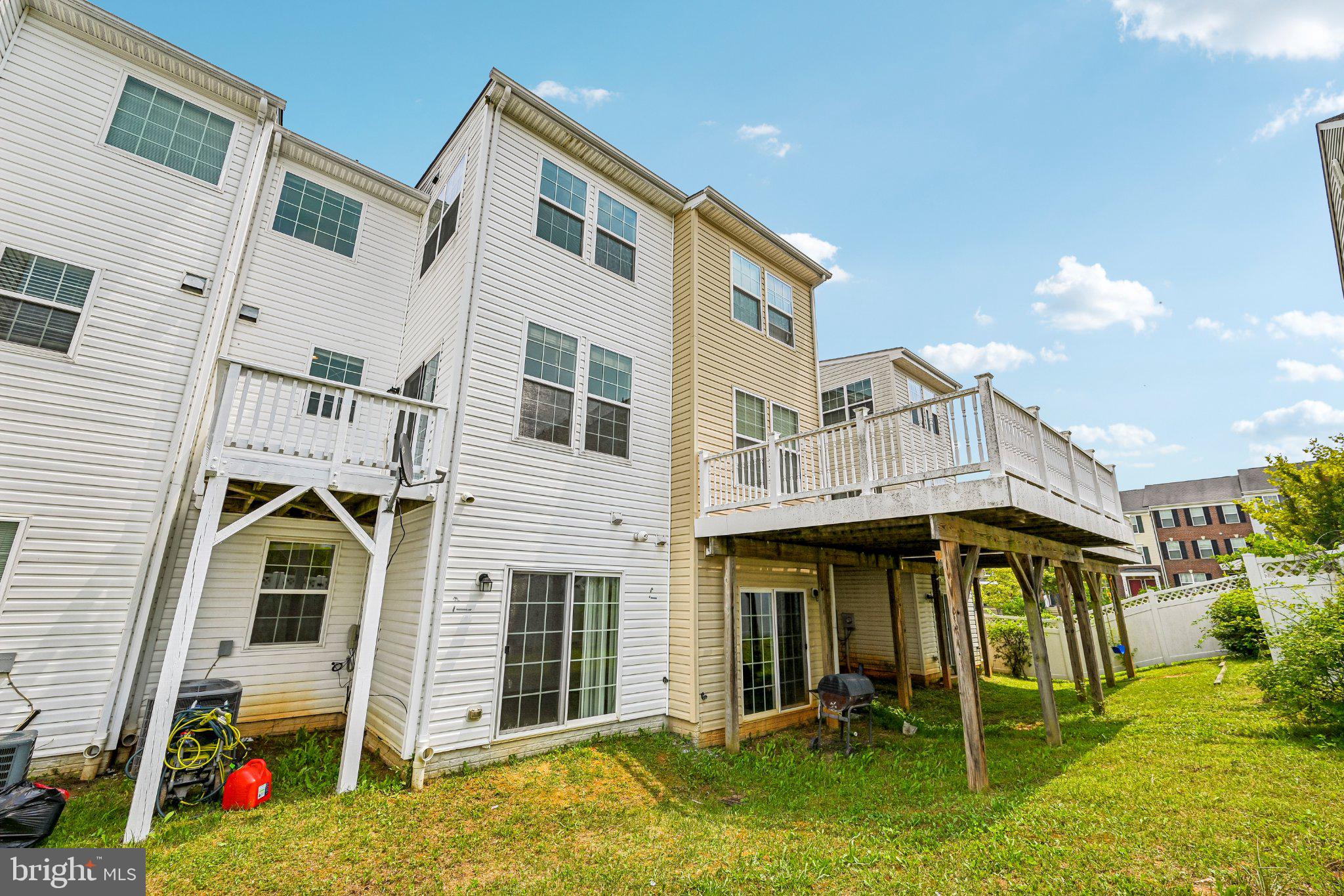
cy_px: 448
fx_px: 523
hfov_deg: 104.3
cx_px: 672
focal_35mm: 14
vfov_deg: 81.2
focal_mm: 14
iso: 100
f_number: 8
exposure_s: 1/500
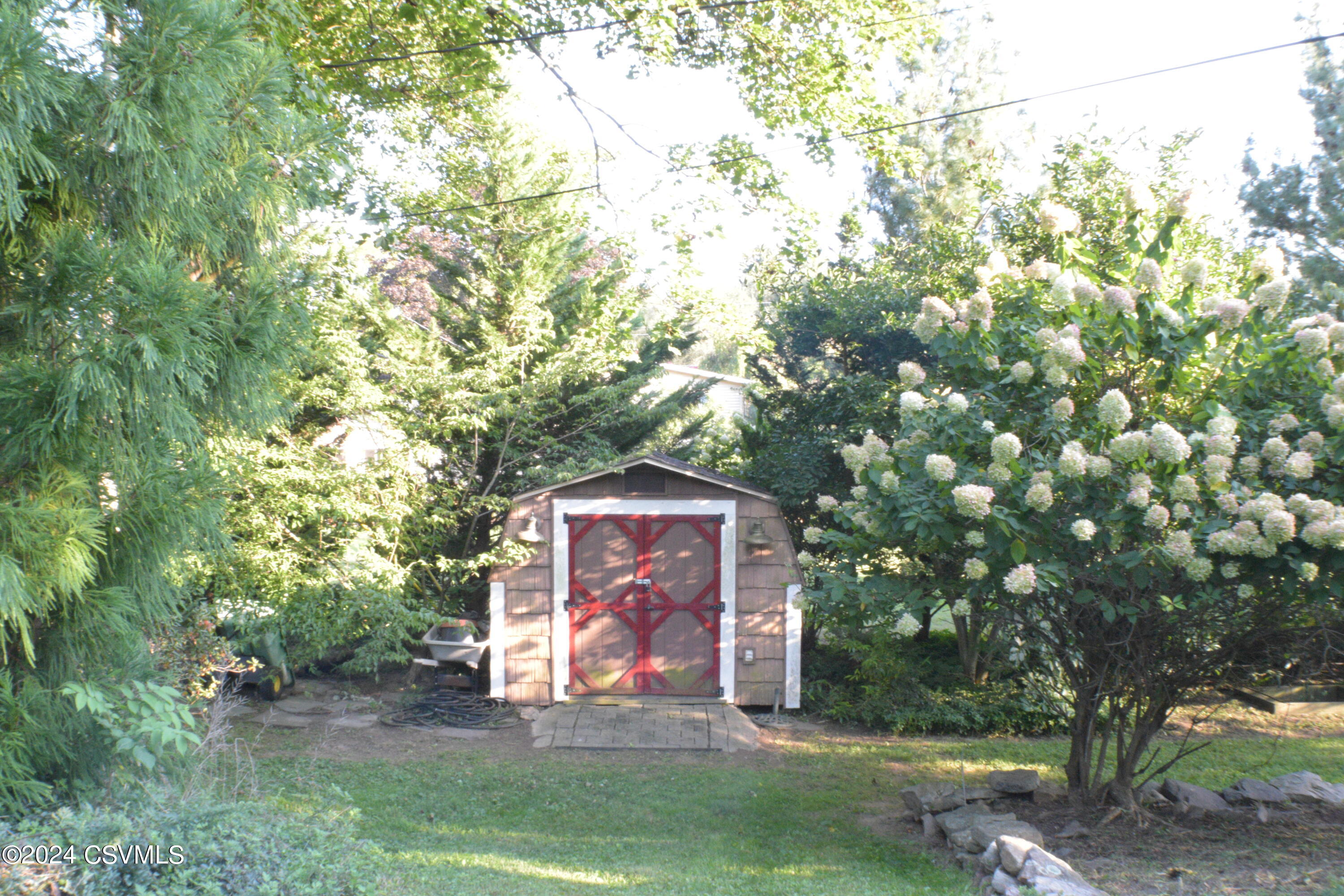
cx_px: 672
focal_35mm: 40
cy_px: 448
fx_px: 1512
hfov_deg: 47.9
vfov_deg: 33.0
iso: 3200
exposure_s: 1/25
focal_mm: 27
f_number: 25
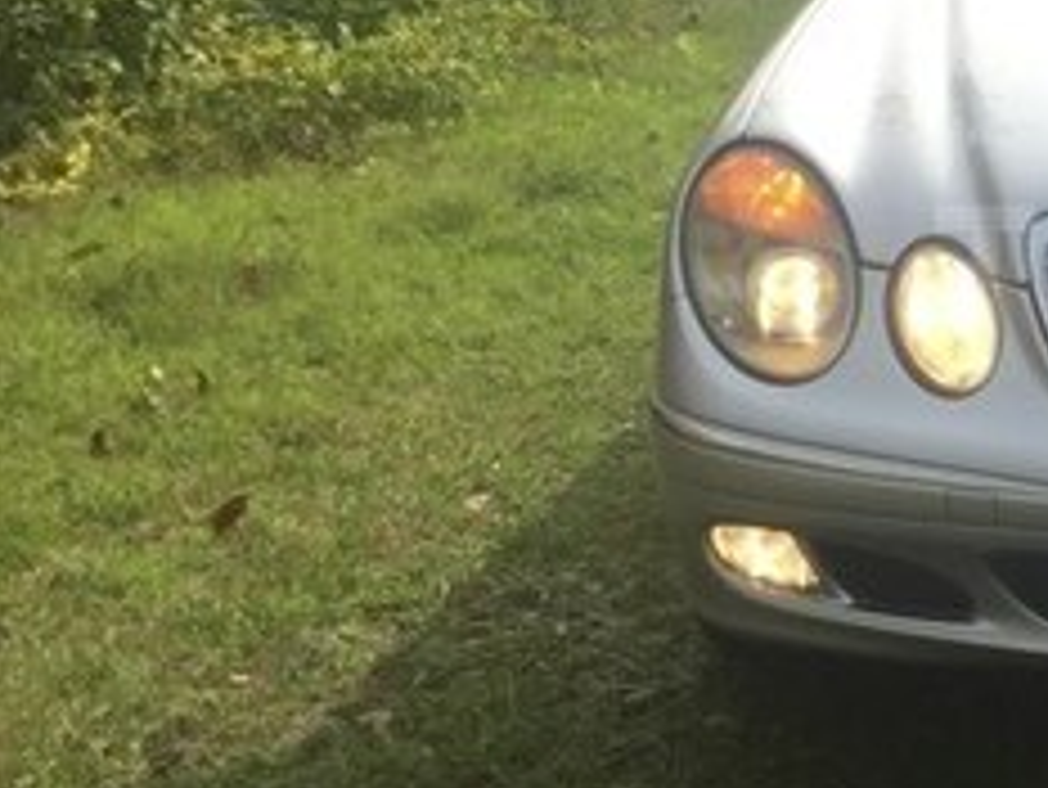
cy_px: 272
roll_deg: -2.9
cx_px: 1394
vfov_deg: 18.0
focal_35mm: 82
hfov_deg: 21.4
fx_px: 2484
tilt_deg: -12.1
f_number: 2.2
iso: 32
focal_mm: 4.15
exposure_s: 1/682
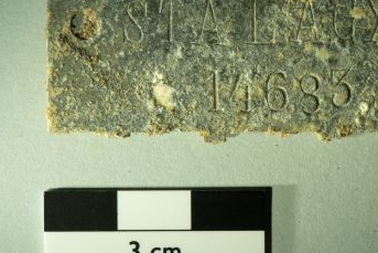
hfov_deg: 13.4
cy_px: 99
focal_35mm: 153
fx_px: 1607
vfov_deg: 9.0
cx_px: 269
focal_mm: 105
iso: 100
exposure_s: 1/50
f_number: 20
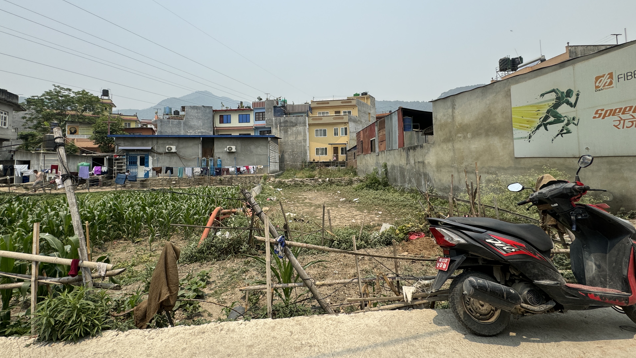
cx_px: 305
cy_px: 150
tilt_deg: +3.2
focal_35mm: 16
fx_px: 270
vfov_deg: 66.7
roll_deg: +1.4
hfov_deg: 99.3
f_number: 2.2
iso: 50
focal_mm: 2.22
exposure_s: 1/2273
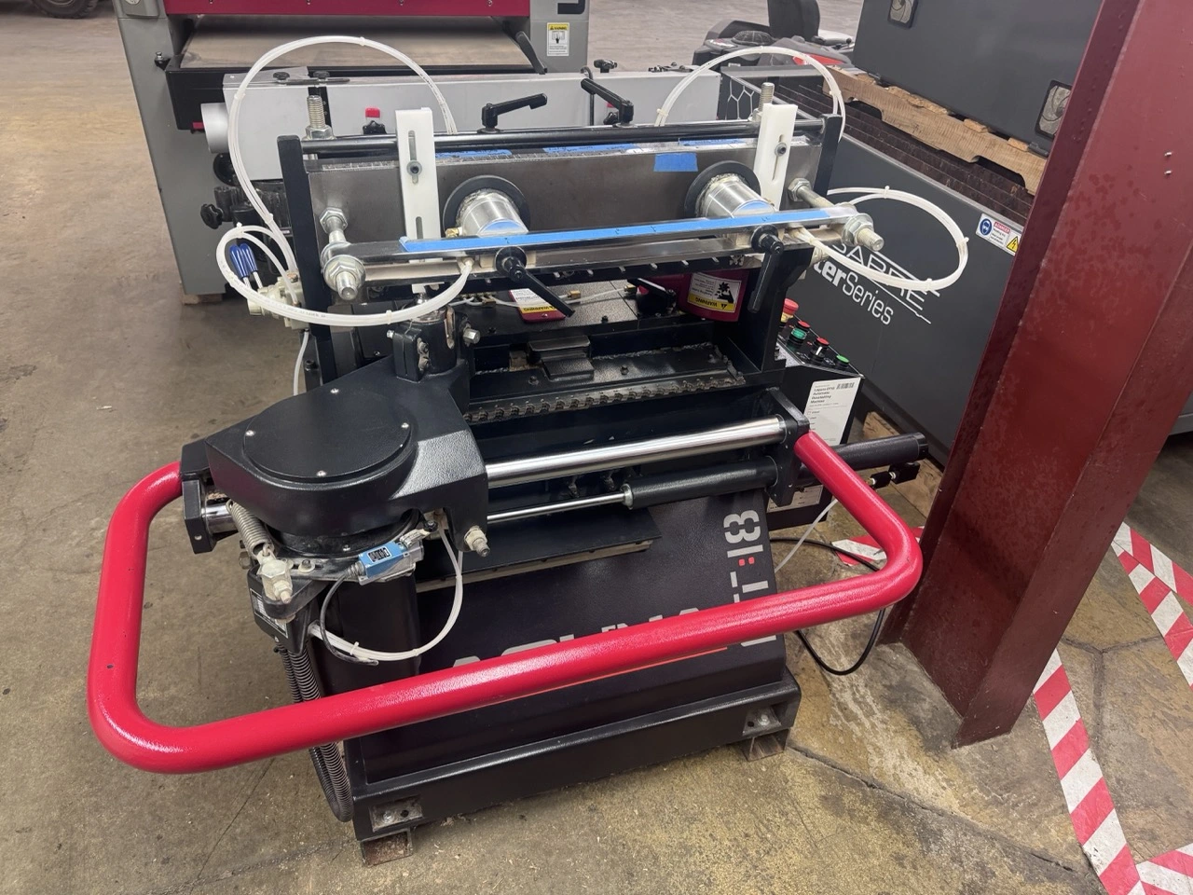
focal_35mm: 24
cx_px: 596
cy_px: 448
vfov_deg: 56.8
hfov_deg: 71.6
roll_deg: -3.3
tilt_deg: -36.3
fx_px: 827
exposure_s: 1/60
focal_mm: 6.76
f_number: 1.78
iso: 200
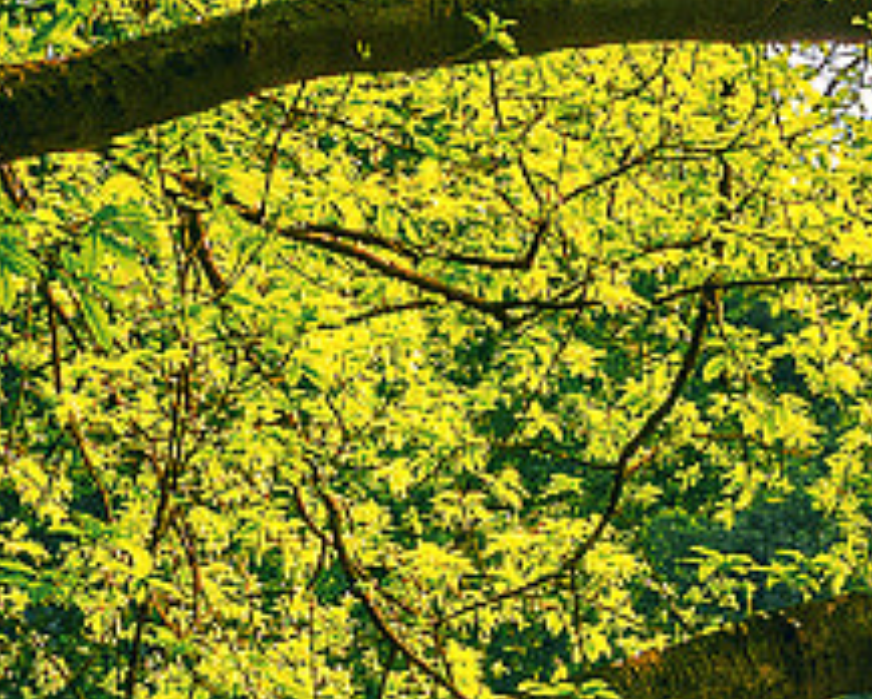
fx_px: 4288
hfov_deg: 11.5
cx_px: 820
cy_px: 687
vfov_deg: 9.3
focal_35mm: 166
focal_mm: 24
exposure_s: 1/200
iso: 400
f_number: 13
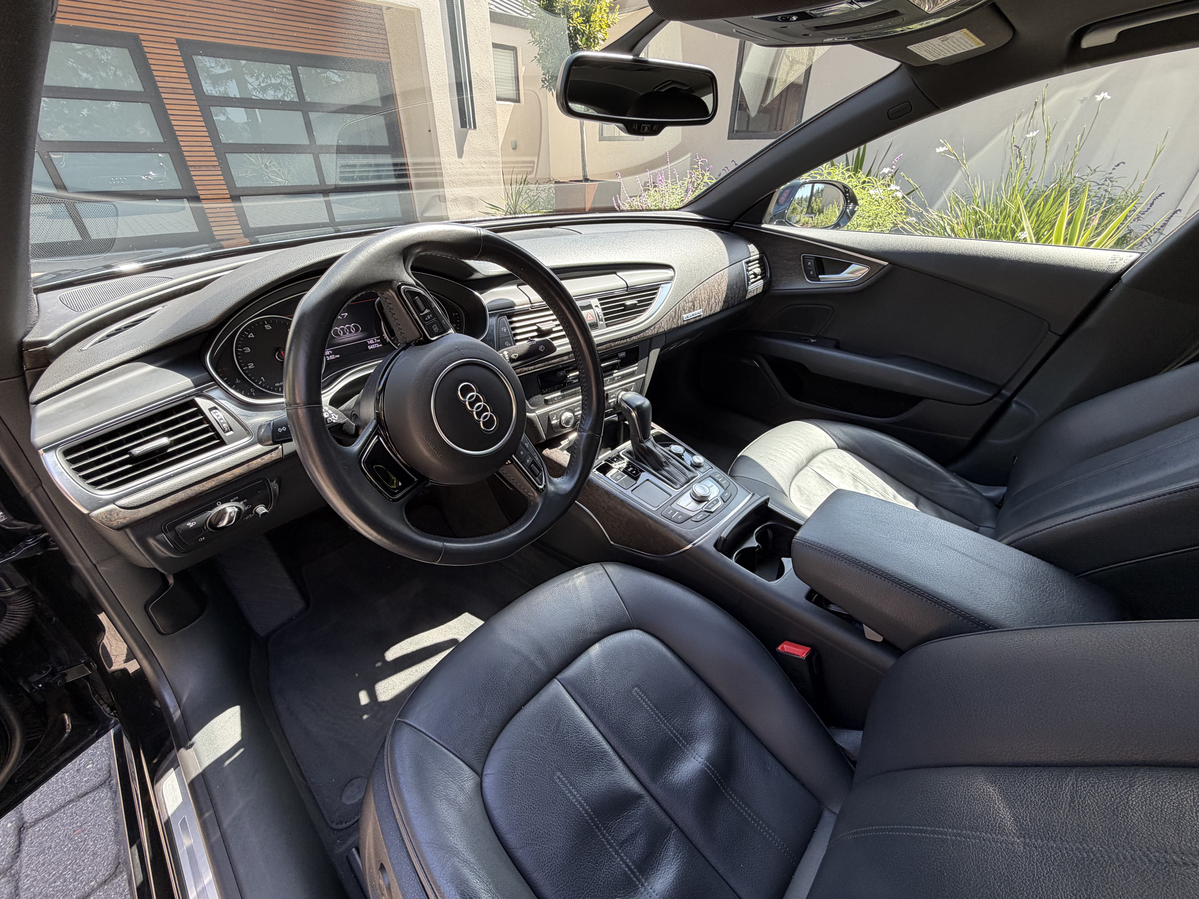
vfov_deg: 85.7
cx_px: 600
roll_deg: +0.5
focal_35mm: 14
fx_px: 485
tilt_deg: -31.8
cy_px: 450
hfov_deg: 102.1
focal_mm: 2.22
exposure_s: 1/121
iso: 64
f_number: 2.2
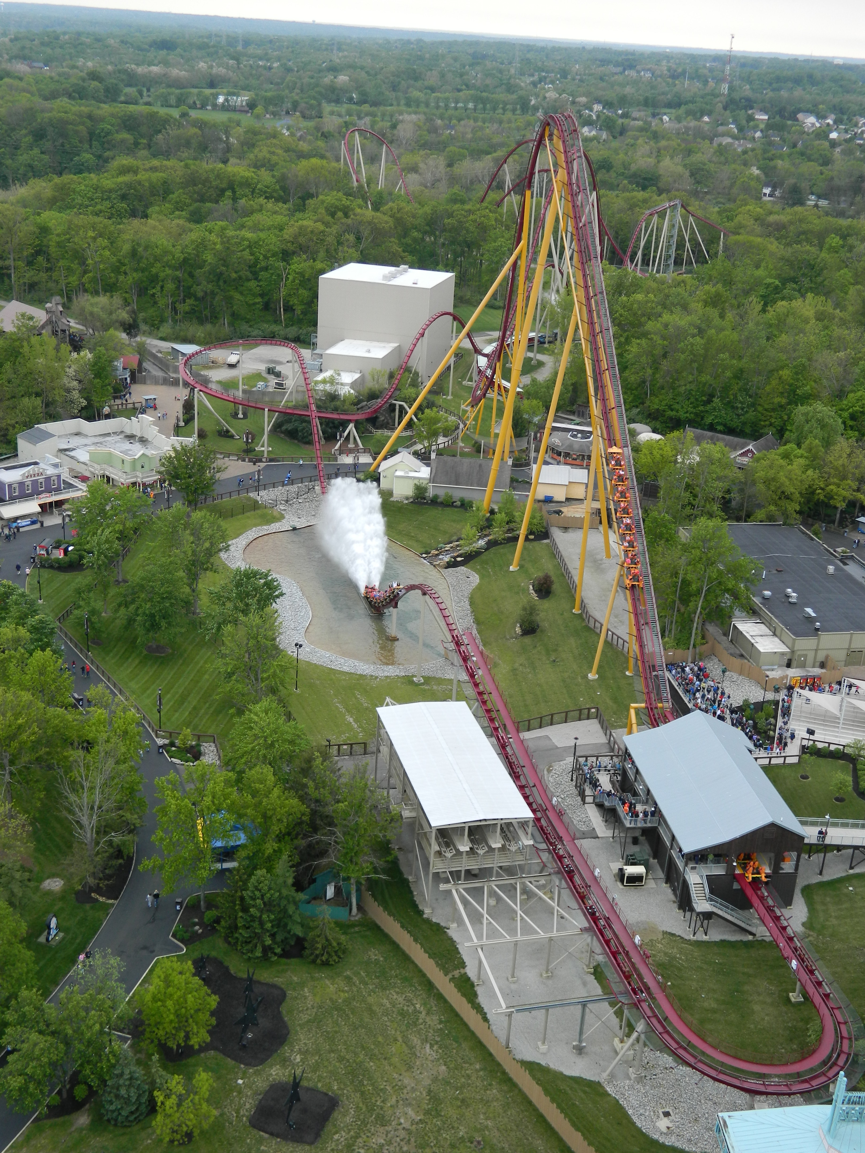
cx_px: 432
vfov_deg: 45.8
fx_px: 1366
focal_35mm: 41
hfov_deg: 35.1
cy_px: 576
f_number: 3.5
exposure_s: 1/100
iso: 80
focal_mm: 7.3
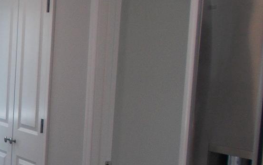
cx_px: -126
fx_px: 731
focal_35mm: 102
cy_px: 143
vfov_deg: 12.8
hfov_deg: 18.2
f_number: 3.2
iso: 80
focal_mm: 4.6
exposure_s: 1/80
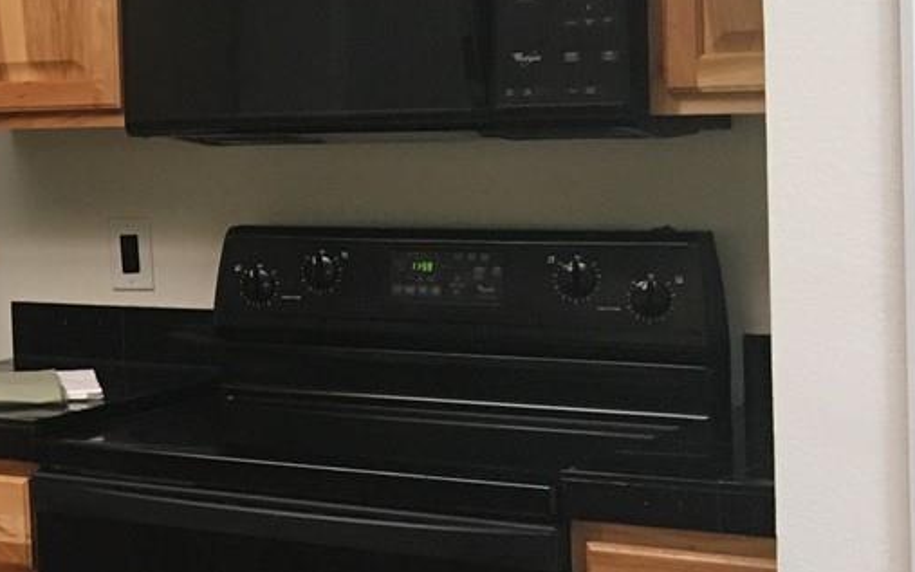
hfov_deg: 18.7
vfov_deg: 13.5
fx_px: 2419
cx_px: -482
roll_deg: +1.0
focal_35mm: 97
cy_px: 195
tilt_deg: -2.7
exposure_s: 1/30
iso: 125
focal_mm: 4.15
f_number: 2.2
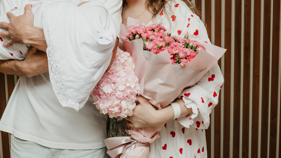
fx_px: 499
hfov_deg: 31.4
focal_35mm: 67
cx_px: 151
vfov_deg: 17.8
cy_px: 24
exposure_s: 1/160
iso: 160
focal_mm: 27
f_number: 4
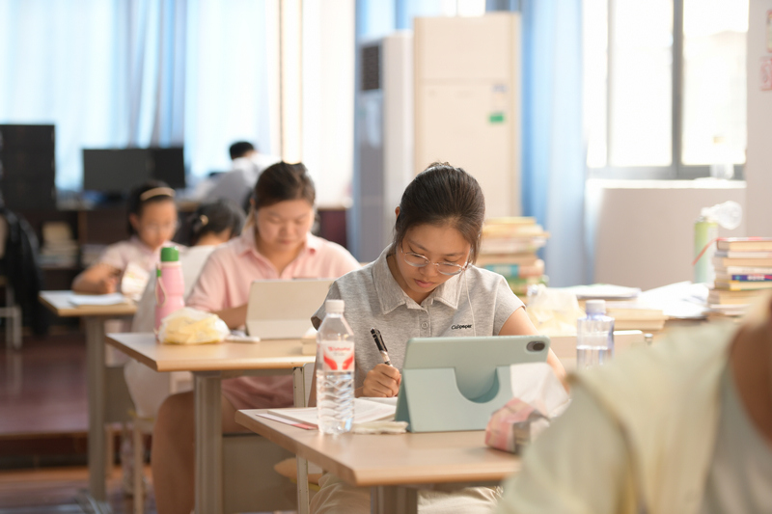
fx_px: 2144
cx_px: 386
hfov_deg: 20.4
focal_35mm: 100
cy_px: 257
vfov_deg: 13.7
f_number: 2.8
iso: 400
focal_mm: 100
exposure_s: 1/100
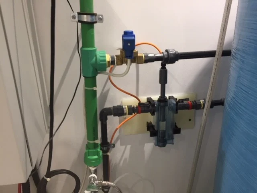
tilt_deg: -19.9
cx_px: 128
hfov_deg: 61.7
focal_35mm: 29
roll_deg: -0.3
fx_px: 215
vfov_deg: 48.2
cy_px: 96
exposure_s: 1/33
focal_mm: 4.15
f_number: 2.2
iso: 100
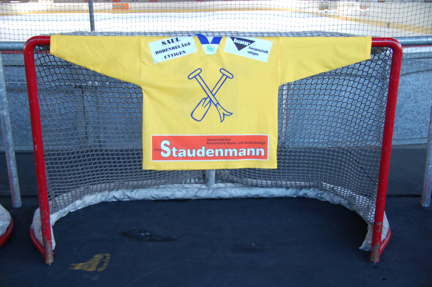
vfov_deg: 29.8
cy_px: 144
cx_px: 216
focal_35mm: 45
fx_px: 540
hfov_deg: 43.6
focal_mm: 30
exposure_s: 1/100
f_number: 5
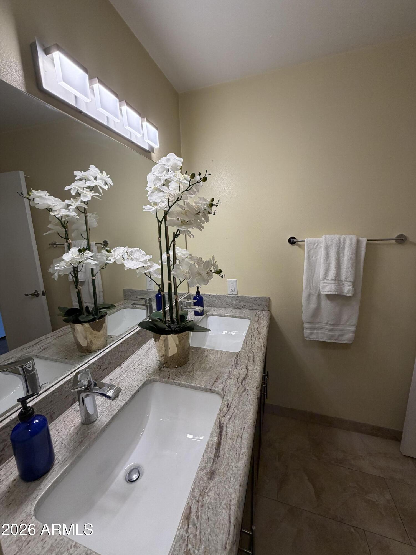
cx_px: 208
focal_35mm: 14
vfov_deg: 102.1
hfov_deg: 85.7
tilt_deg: -11.1
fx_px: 224
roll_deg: +1.9
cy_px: 278
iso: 200
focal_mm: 2.22
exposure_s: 1/120
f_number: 2.2
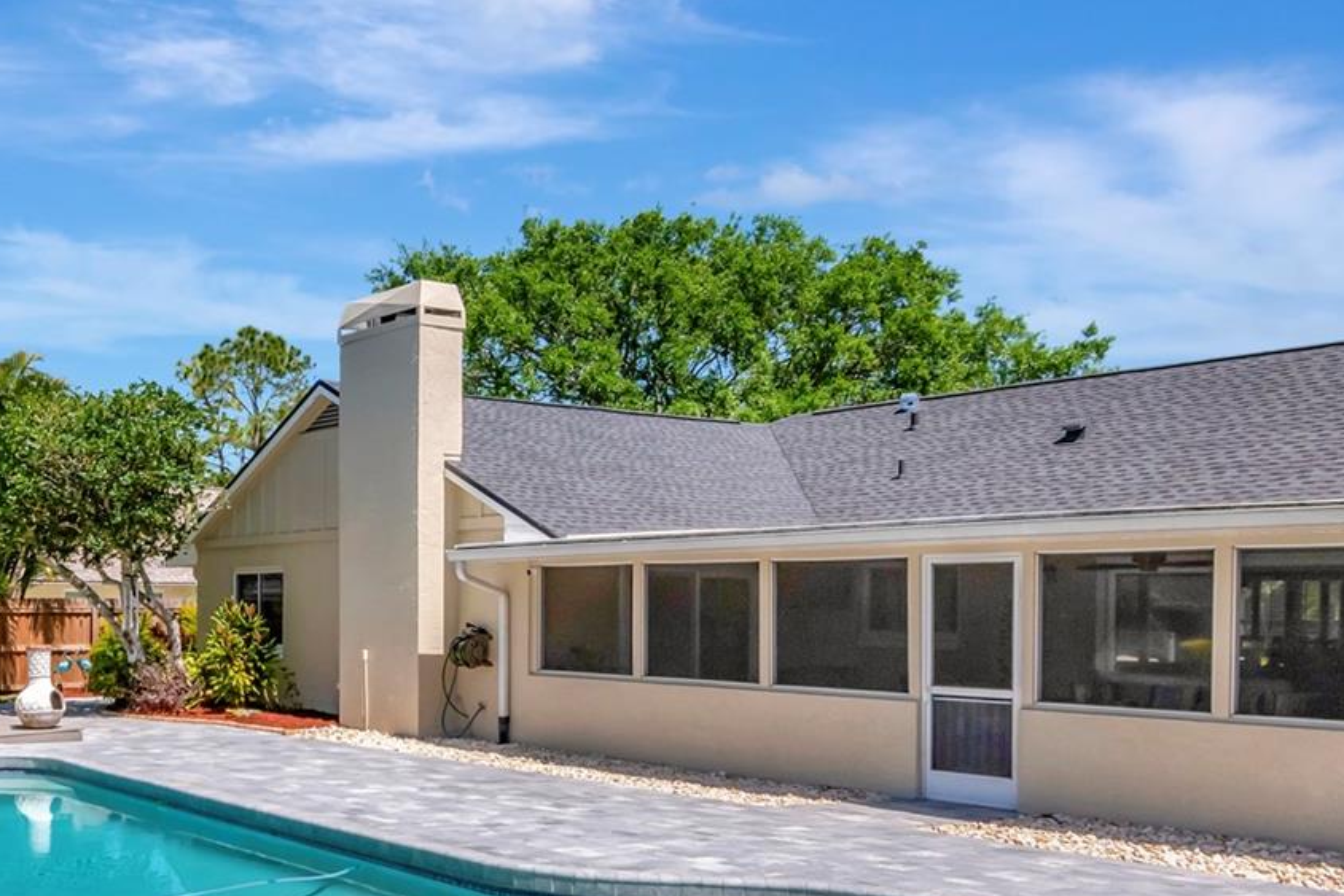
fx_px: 1380
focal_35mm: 37
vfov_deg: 35.6
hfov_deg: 48.4
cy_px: 616
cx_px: 229
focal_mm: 13
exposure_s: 1/2000
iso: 640
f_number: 9
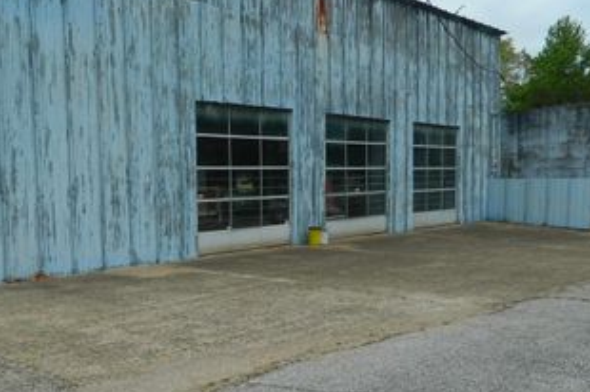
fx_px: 688
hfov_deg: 45.6
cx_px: 190
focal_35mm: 42
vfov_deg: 31.7
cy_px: 243
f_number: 8.7
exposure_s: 1/160
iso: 80
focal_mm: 4.5
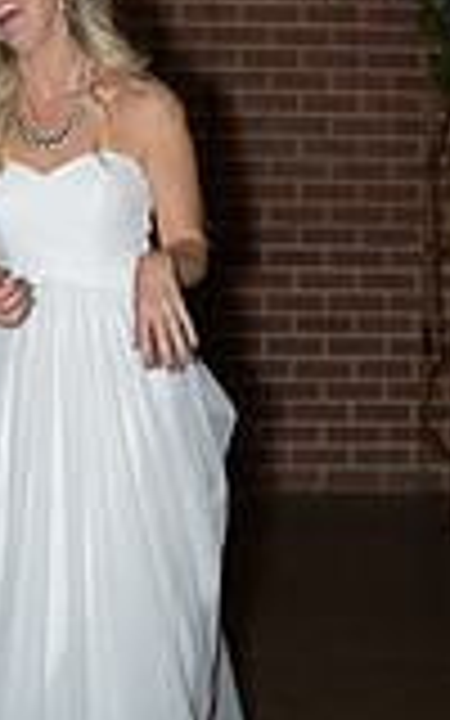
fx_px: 1688
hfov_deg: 15.2
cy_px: 117
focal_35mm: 86
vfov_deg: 23.6
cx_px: 144
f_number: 2.8
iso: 2500
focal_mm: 30
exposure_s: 1/250
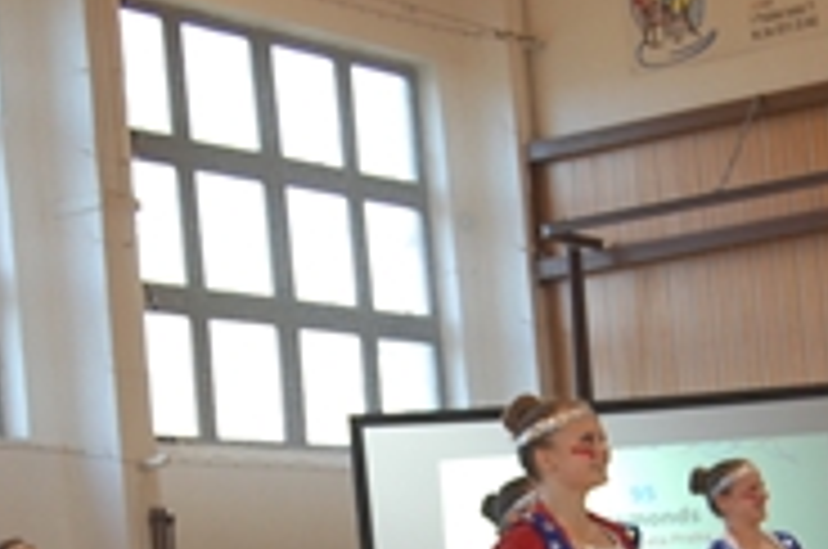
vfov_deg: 10.7
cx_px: 364
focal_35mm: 126
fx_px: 2901
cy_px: 630
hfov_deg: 16.2
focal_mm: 31
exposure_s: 1/60
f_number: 4.5
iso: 400
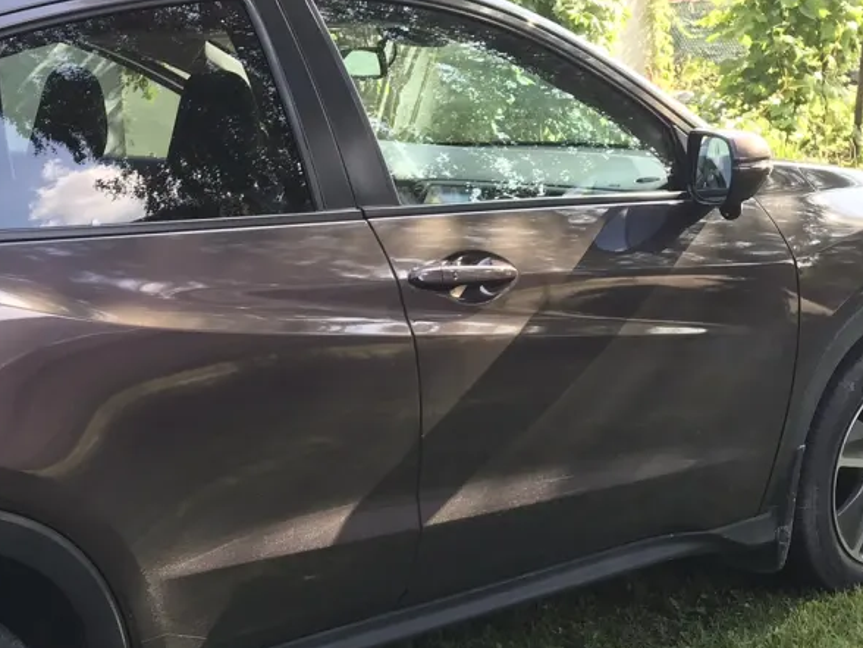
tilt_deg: -14.8
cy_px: 528
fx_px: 1521
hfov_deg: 31.0
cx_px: 198
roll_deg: +3.4
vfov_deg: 23.6
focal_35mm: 61
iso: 20
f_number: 1.8
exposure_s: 1/130
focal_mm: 3.99
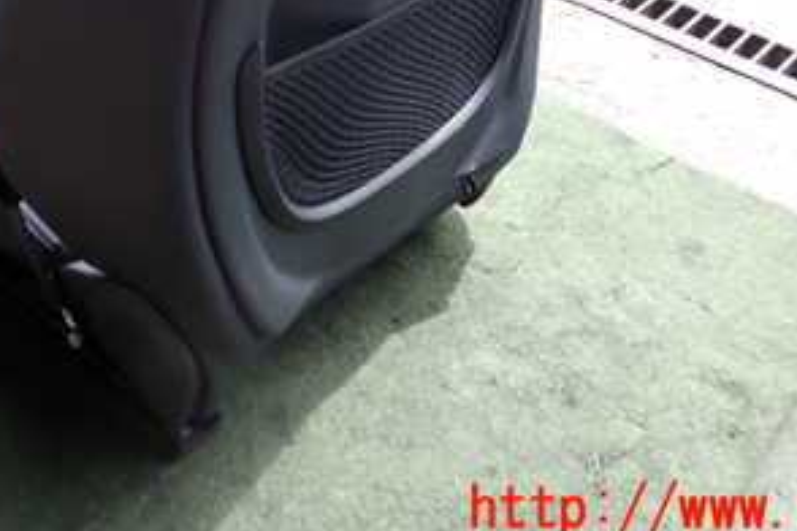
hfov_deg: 37.1
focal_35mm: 53
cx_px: 268
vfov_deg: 23.8
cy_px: -65
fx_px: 1173
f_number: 2.8
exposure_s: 1/250
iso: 100
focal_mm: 4.5
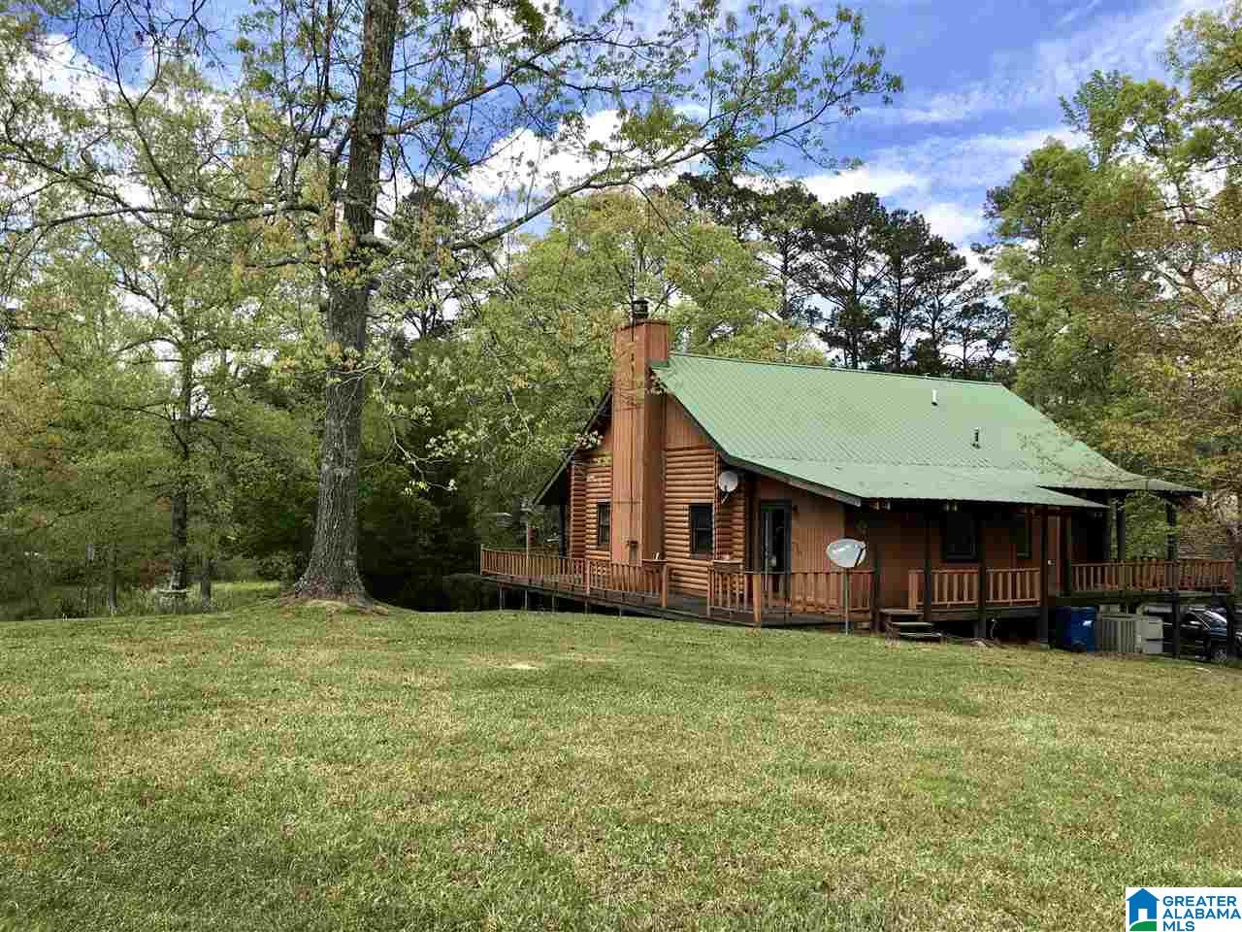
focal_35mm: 29
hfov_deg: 61.7
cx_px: 621
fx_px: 1041
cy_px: 466
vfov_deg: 48.2
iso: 25
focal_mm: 4.15
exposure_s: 1/855
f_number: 2.2
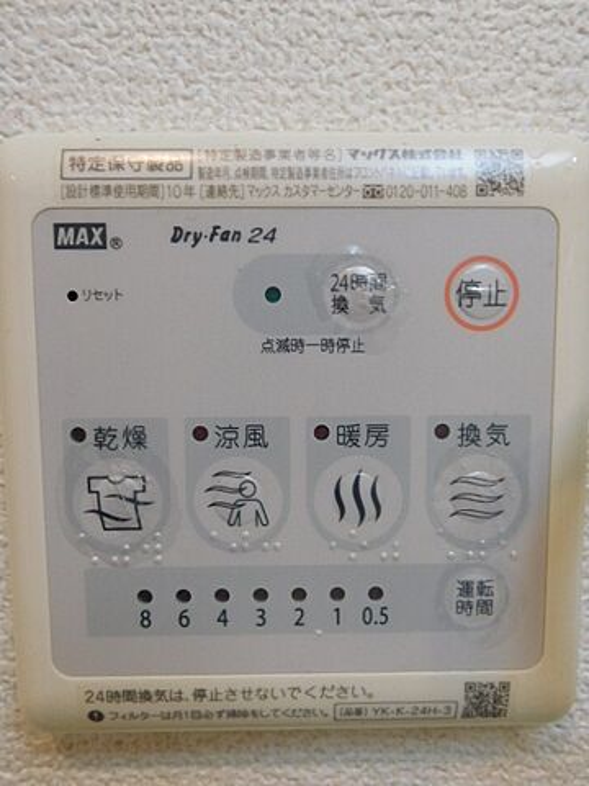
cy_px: 393
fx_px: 681
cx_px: 294
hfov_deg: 46.8
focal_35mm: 30
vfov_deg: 60.0
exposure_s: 1/30
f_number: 3.2
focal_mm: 5.3
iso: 160
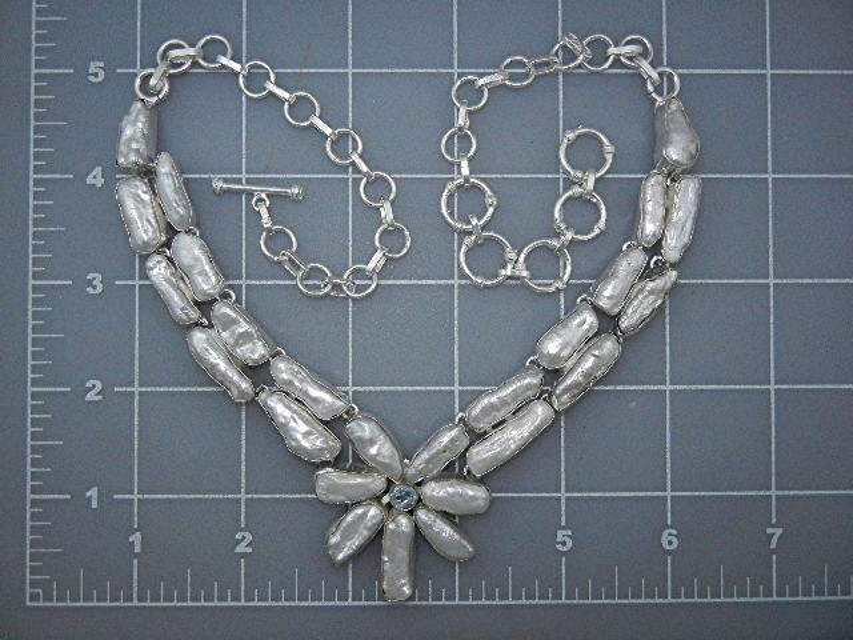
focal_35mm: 34
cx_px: 426
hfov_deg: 54.0
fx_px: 838
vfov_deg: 41.8
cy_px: 320
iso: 652
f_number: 7.2
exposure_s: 1/30
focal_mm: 6.2
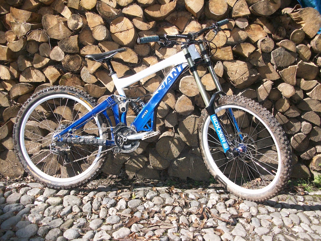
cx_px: 160
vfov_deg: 41.8
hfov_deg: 54.0
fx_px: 315
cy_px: 120
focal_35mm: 34
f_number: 2.8
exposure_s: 1/531
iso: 64
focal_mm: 5.7
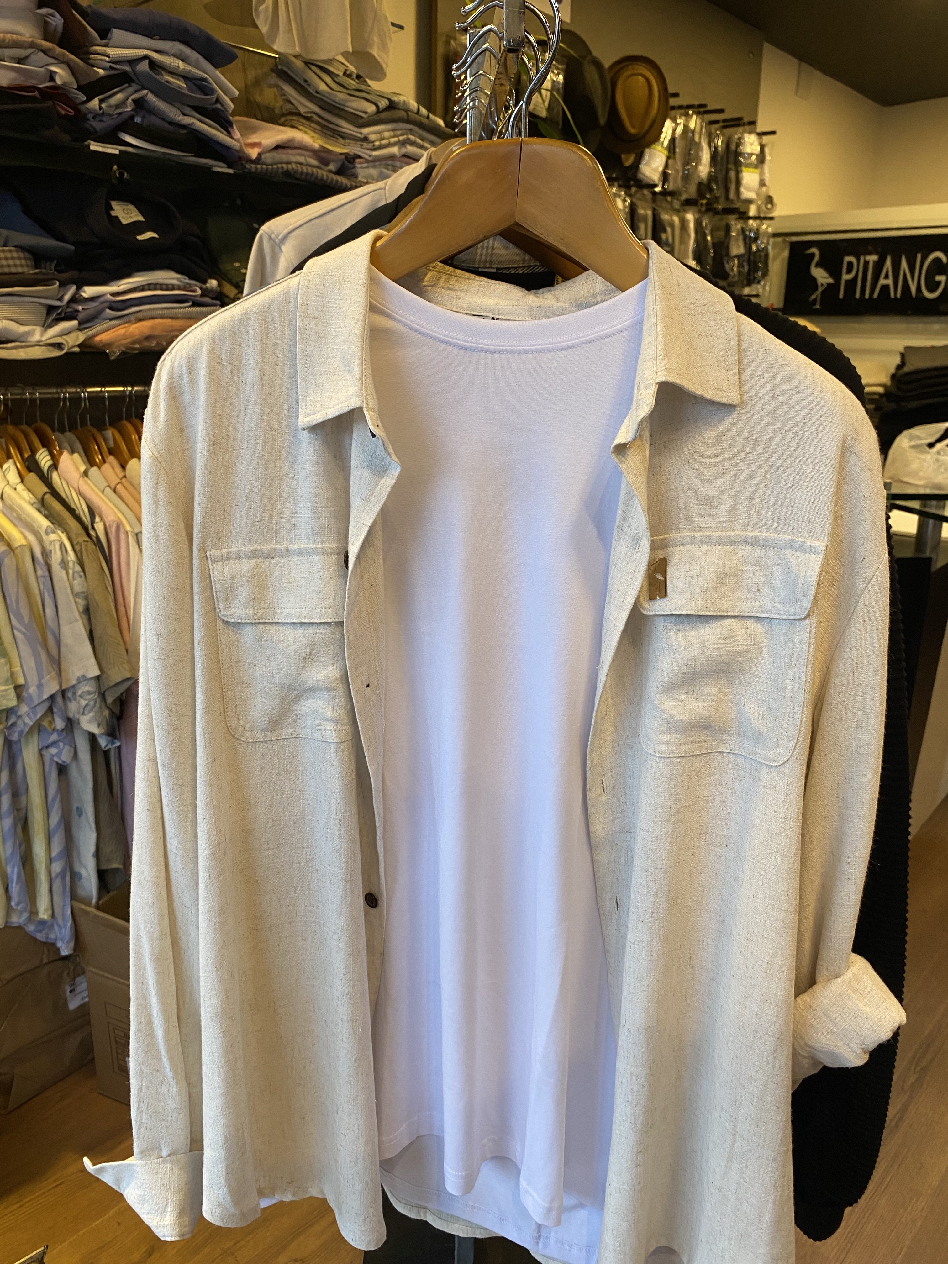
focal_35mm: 26
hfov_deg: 53.1
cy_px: 632
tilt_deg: -16.2
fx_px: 949
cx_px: 474
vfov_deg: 67.3
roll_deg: -0.8
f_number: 1.8
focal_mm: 4.25
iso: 100
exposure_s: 1/60
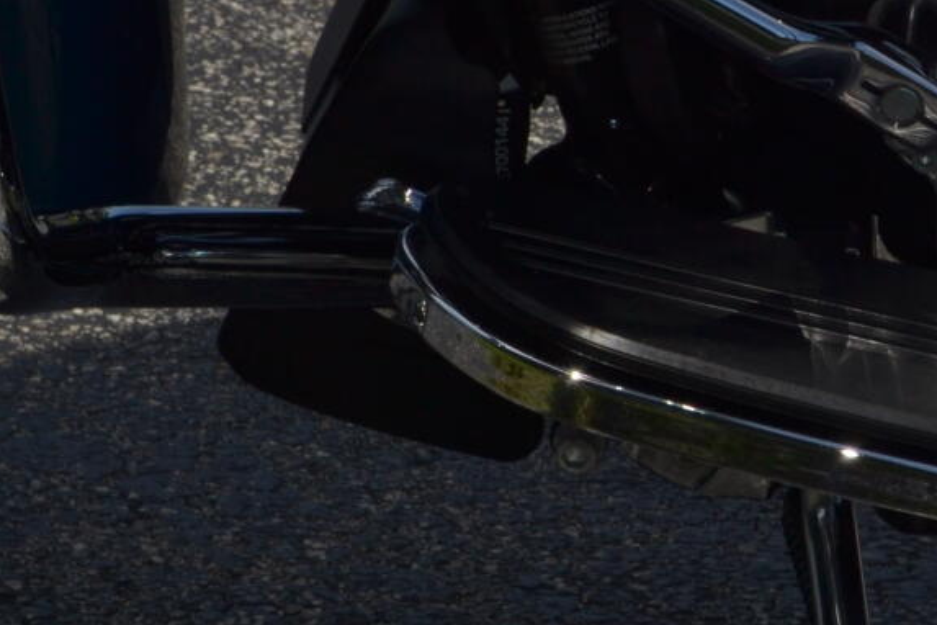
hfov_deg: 7.1
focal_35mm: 288
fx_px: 7489
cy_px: -286
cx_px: 1372
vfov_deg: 4.7
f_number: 14
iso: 100
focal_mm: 55
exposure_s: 1/200
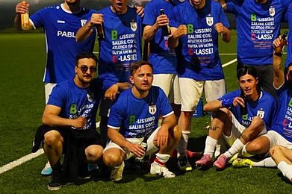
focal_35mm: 86
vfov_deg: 15.8
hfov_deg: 22.5
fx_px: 697
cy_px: 77
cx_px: 309
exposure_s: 1/160
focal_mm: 35
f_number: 2.8
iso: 3200
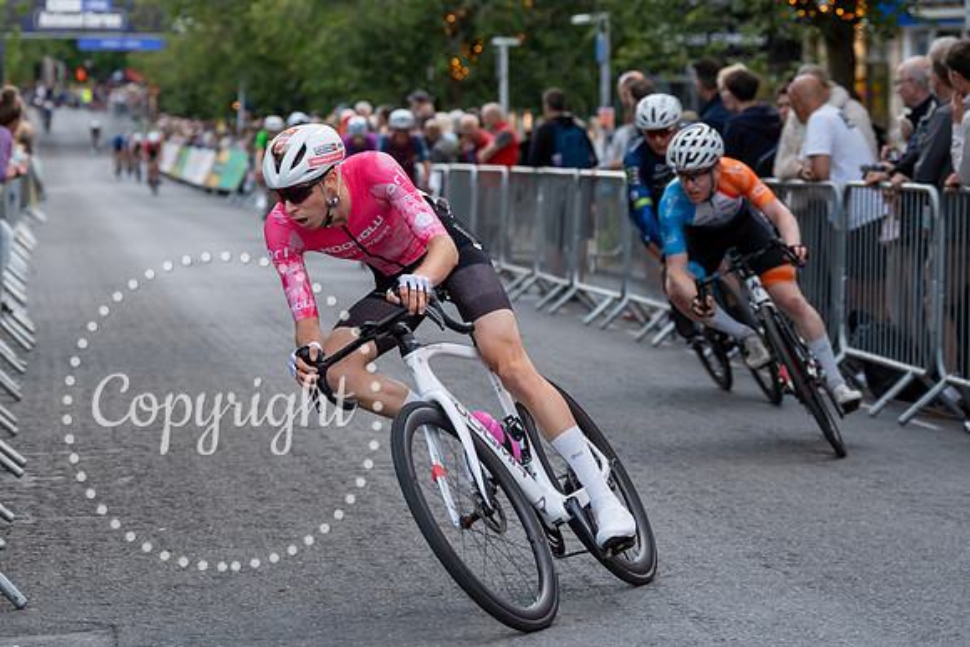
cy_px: 190
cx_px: 285
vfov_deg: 10.6
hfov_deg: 15.7
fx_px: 3495
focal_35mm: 130
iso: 1250
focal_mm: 86
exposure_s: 1/800
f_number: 3.5
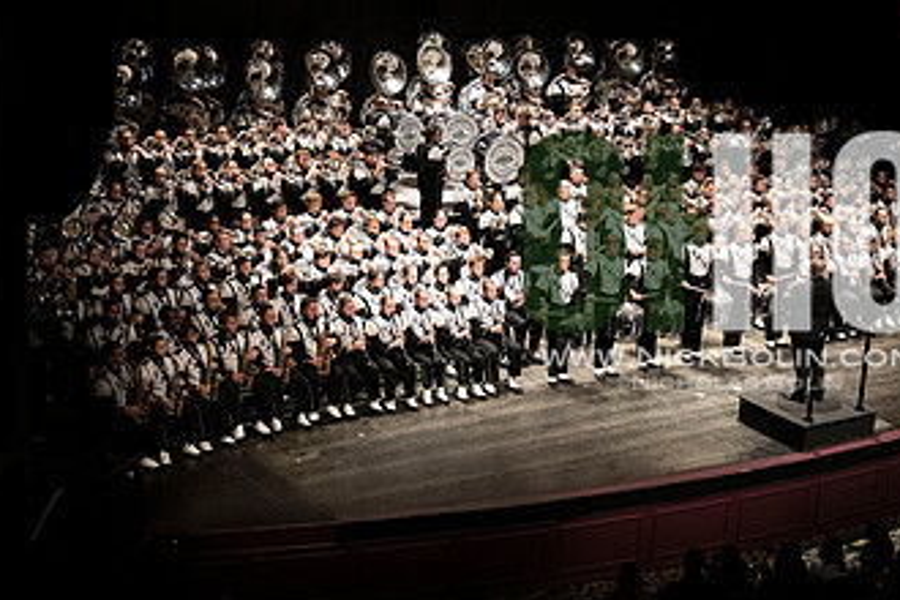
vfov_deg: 18.9
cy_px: 260
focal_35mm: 72
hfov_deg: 27.5
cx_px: 728
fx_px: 1800
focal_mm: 41
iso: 4000
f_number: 4
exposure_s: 1/500
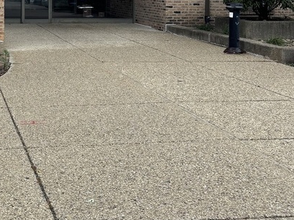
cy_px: -18
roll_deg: -0.8
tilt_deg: -0.2
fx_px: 578
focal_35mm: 68
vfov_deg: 20.7
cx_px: 17
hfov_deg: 27.3
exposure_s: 1/799
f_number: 1.6
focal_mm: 5.96
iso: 50
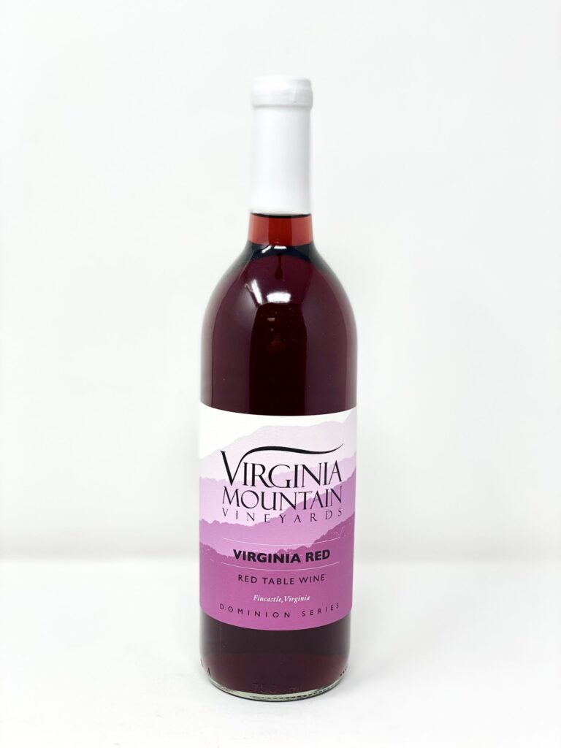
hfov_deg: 28.0
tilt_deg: -8.0
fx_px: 1124
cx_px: 280
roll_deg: -1.4
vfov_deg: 36.8
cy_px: 374
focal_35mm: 52
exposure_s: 1/120
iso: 40
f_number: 2
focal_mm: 6
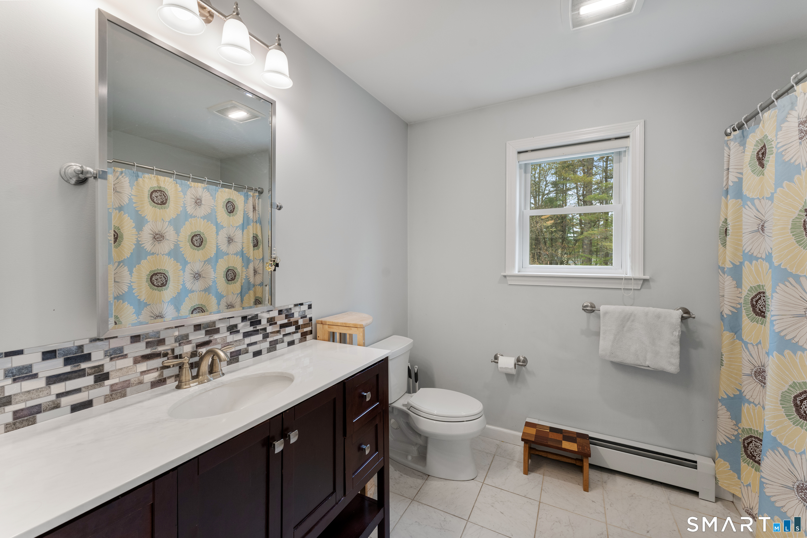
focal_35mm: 14
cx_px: 404
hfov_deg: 104.3
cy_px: 269
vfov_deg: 81.2
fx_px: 314
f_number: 8
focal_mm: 14
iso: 800
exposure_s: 1/20
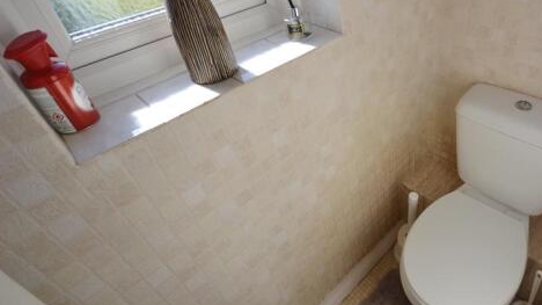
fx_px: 316
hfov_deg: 78.0
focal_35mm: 22
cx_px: 370
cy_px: 118
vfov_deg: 51.0
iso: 100
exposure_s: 1/125
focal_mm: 10
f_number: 5.6
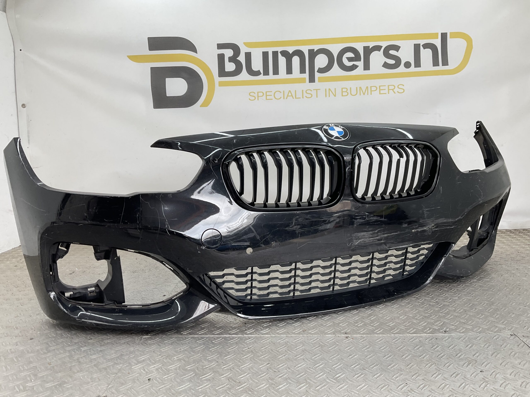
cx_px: 265
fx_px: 444
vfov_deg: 48.2
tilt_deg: -9.2
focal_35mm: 29
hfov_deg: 61.7
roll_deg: +2.4
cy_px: 198
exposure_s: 1/120
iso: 16
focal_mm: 3
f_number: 1.8
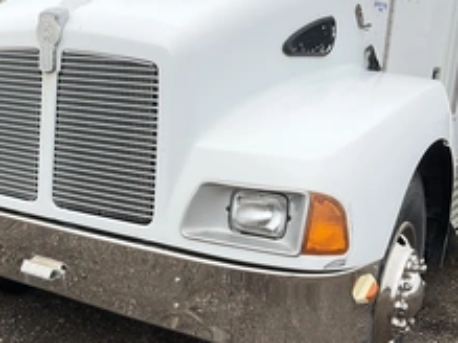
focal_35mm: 53
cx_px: 123
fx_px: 701
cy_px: 218
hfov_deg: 35.5
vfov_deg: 27.4
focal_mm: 3
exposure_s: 1/1279
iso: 25
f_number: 1.8
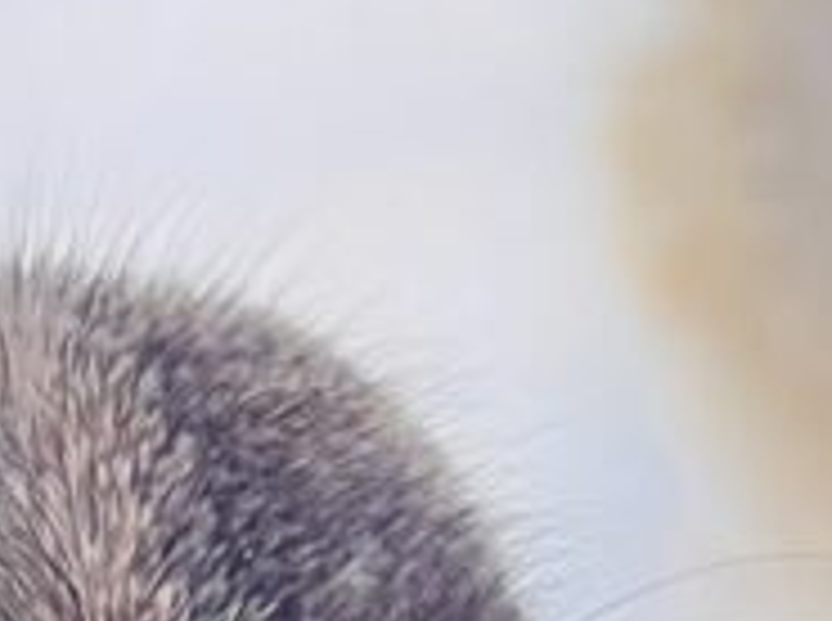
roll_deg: +3.1
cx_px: 27
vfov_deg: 7.6
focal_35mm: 169
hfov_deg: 11.6
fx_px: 4054
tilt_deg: -15.4
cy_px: 1908
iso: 125
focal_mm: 5.7
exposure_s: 1/50
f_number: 1.5
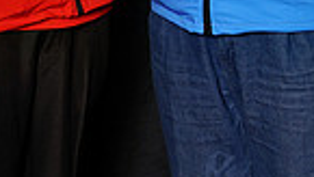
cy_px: -205
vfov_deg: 6.9
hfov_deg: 12.6
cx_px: 141
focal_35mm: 171
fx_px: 1422
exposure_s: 1/125
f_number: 8
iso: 100
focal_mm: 35
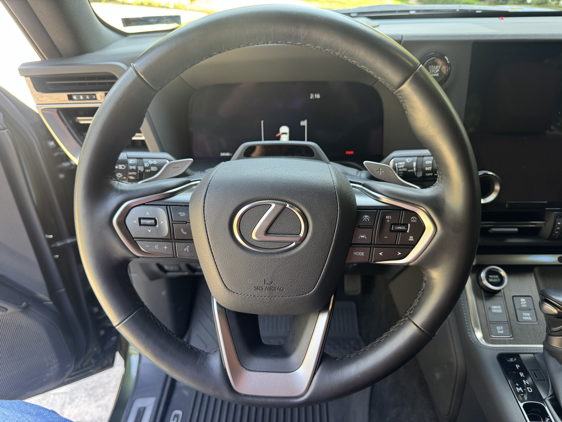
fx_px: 390
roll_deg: +2.6
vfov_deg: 56.8
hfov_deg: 71.6
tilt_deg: -34.1
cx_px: 281
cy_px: 211
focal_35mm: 24
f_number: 1.78
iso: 200
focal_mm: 6.76
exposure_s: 1/87
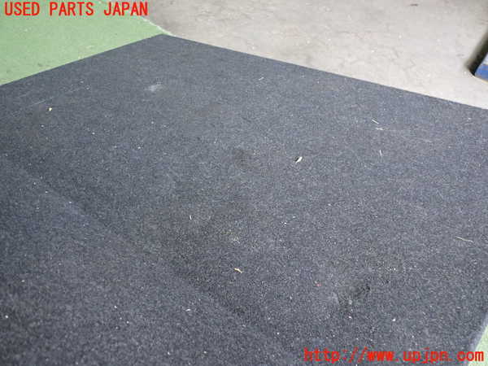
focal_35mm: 30
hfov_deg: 60.0
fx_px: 423
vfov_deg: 46.8
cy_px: 183
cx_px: 244
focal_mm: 5.4
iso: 250
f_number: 2.3
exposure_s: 1/30
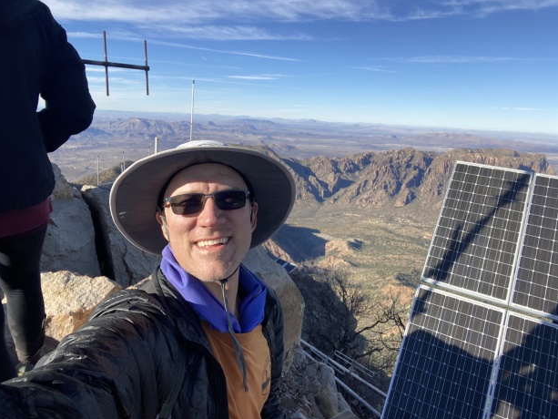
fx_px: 387
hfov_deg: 71.6
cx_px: 287
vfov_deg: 56.8
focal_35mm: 24
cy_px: 202
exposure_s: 1/740
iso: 25
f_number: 2.2
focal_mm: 2.71
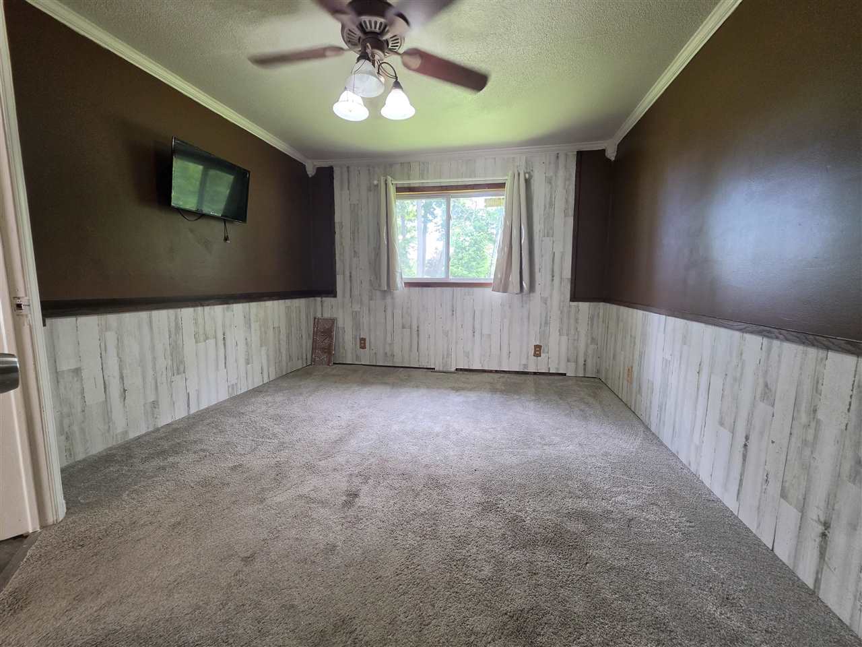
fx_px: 324
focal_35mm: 13
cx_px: 431
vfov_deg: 89.9
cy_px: 324
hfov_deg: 106.2
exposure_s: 1/120
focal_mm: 2.2
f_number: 1.9
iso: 250
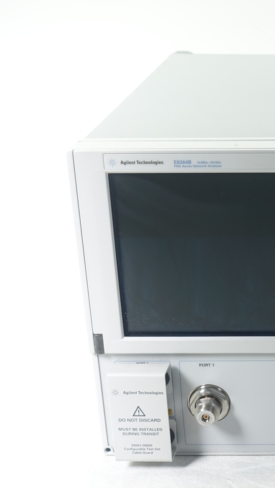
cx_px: 355
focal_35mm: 77
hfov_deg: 15.0
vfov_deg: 27.5
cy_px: 257
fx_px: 998
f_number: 3.2
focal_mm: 15.52
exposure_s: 1/80
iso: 125
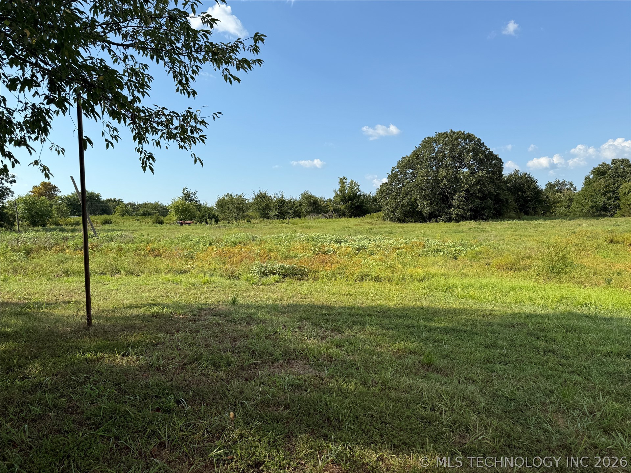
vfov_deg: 56.8
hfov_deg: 71.6
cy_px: 236
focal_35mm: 24
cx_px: 316
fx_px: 437
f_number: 1.78
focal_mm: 6.76
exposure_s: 1/3759
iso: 80
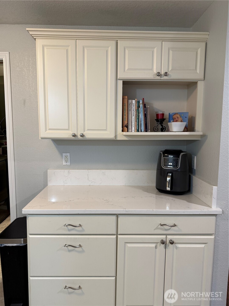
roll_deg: -0.2
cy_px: 153
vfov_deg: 71.6
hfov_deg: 56.8
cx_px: 114
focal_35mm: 24
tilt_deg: -6.7
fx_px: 212
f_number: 1.78
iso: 160
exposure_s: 1/60
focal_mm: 6.76
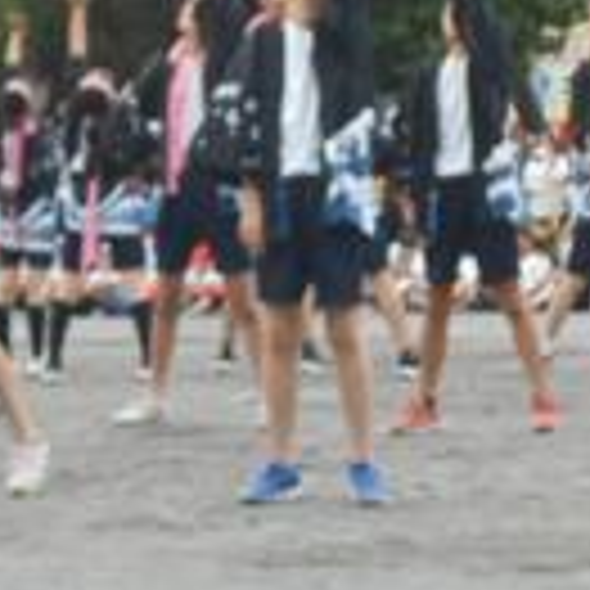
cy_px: 83
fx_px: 4512
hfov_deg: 7.5
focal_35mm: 234
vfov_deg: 7.5
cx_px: 153
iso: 200
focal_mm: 17.6
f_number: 5.5
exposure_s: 1/250
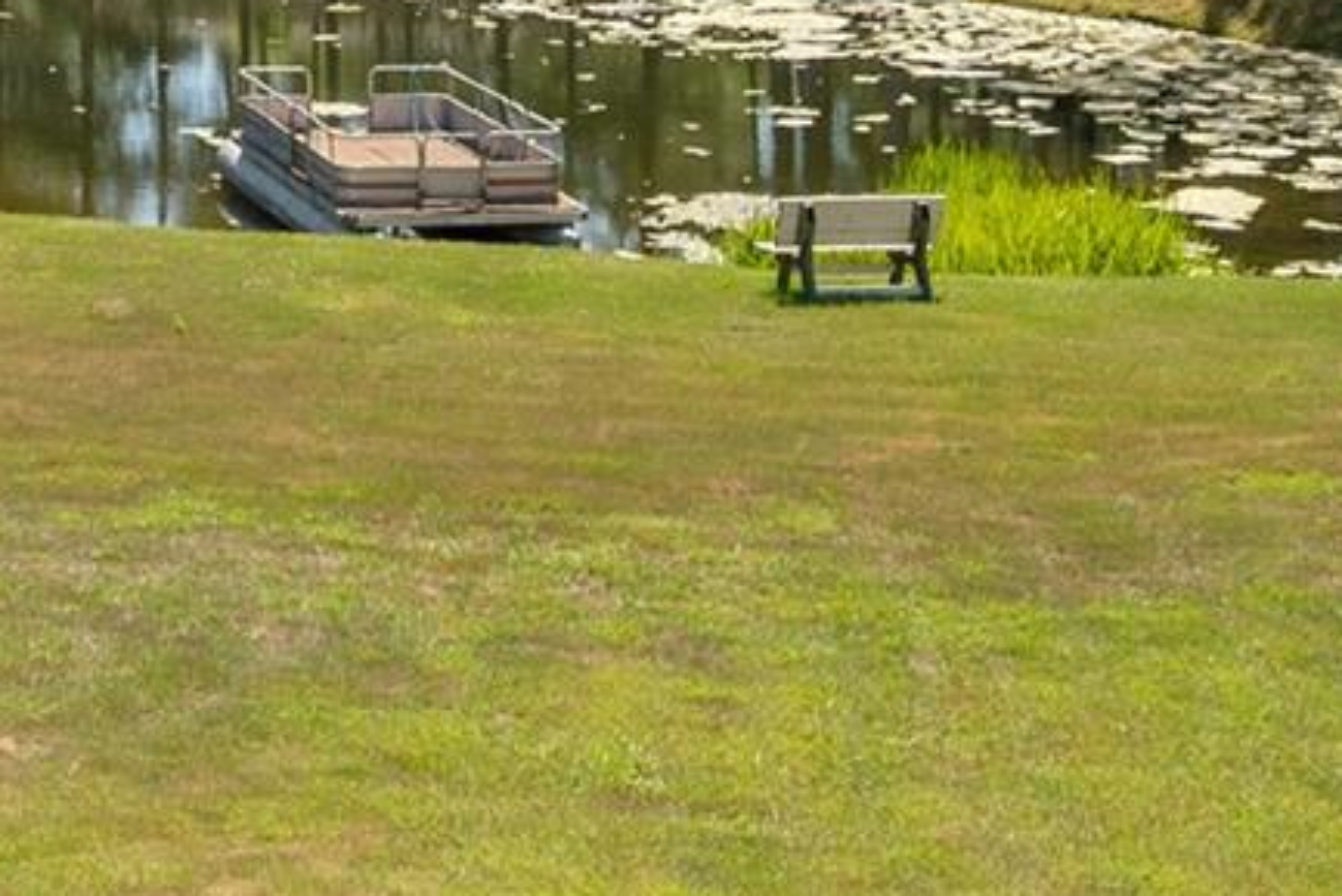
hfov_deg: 17.8
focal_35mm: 106
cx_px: -452
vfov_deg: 11.9
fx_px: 3966
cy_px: -696
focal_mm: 22.5
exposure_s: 1/800
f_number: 7.1
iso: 250
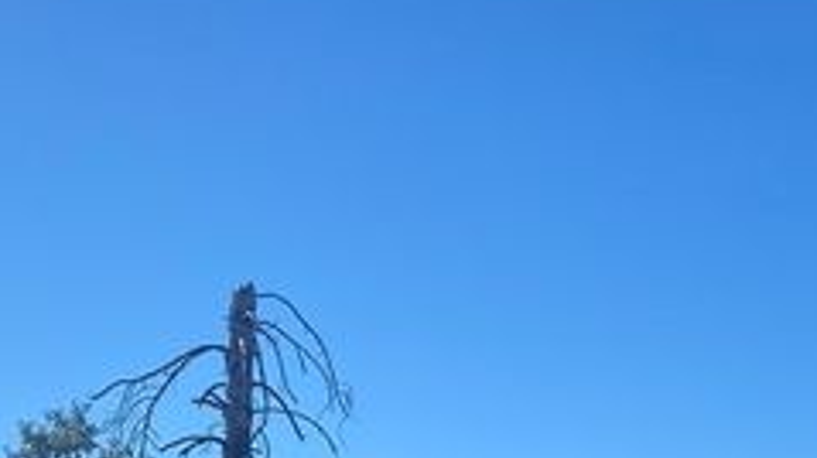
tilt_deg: +0.0
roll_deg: +0.4
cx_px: 649
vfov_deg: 14.6
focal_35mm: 76
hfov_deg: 27.4
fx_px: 1645
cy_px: 714
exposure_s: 1/3205
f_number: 1.8
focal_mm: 4.25
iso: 32
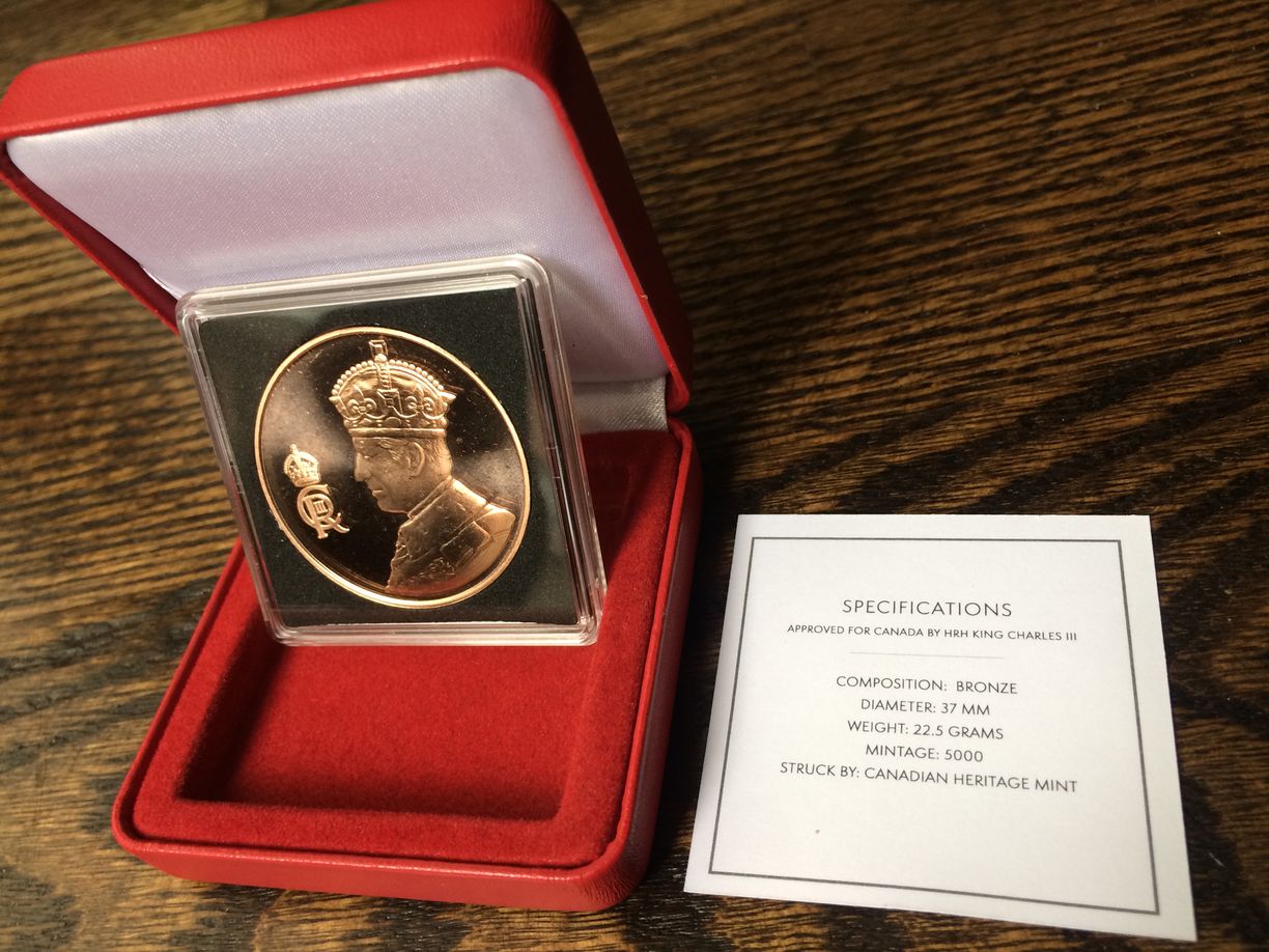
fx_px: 1063
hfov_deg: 61.7
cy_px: 476
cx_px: 634
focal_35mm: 29
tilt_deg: -49.0
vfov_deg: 48.2
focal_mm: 4.15
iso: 64
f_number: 2.2
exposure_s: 1/30
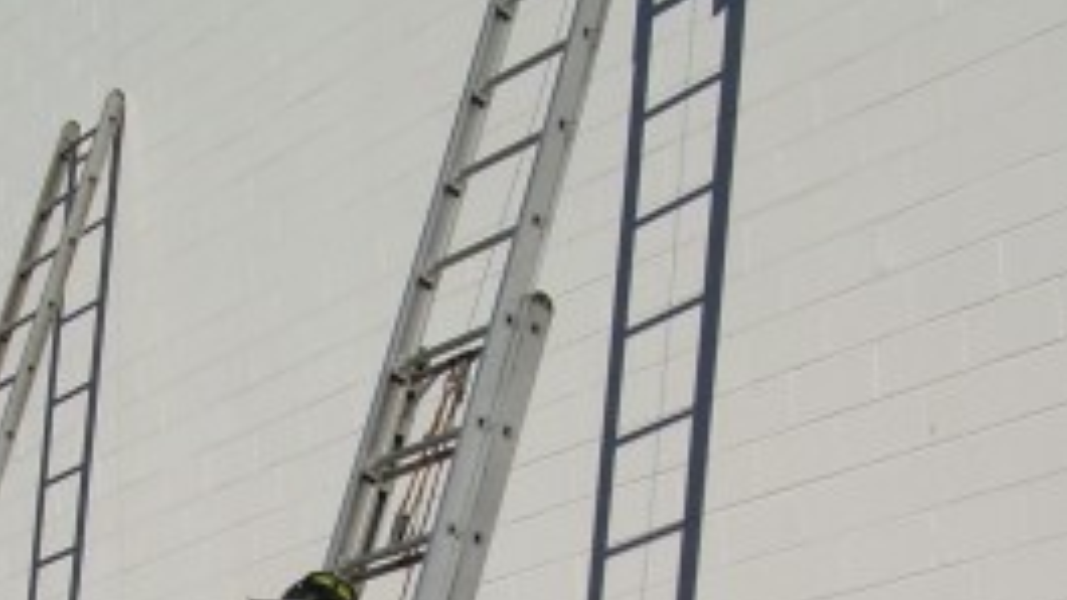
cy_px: 821
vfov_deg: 11.7
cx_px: 286
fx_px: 2829
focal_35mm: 100
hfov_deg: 21.2
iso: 50
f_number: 4.6
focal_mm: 6.3
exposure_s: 1/1091
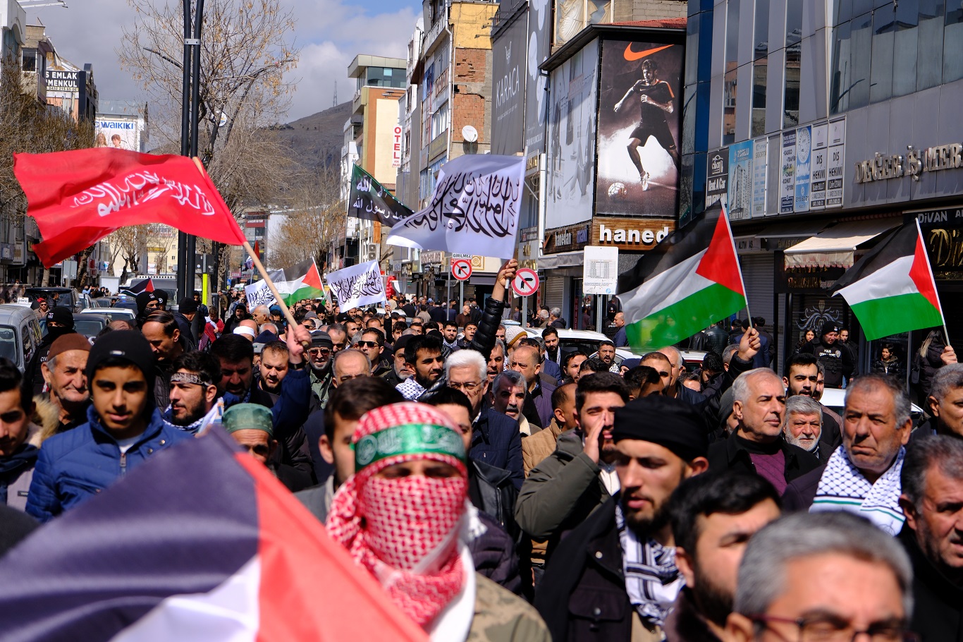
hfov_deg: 33.9
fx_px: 1578
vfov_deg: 23.0
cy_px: 321
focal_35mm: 59
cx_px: 482
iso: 250
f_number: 4
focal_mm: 39.3
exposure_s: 1/3200
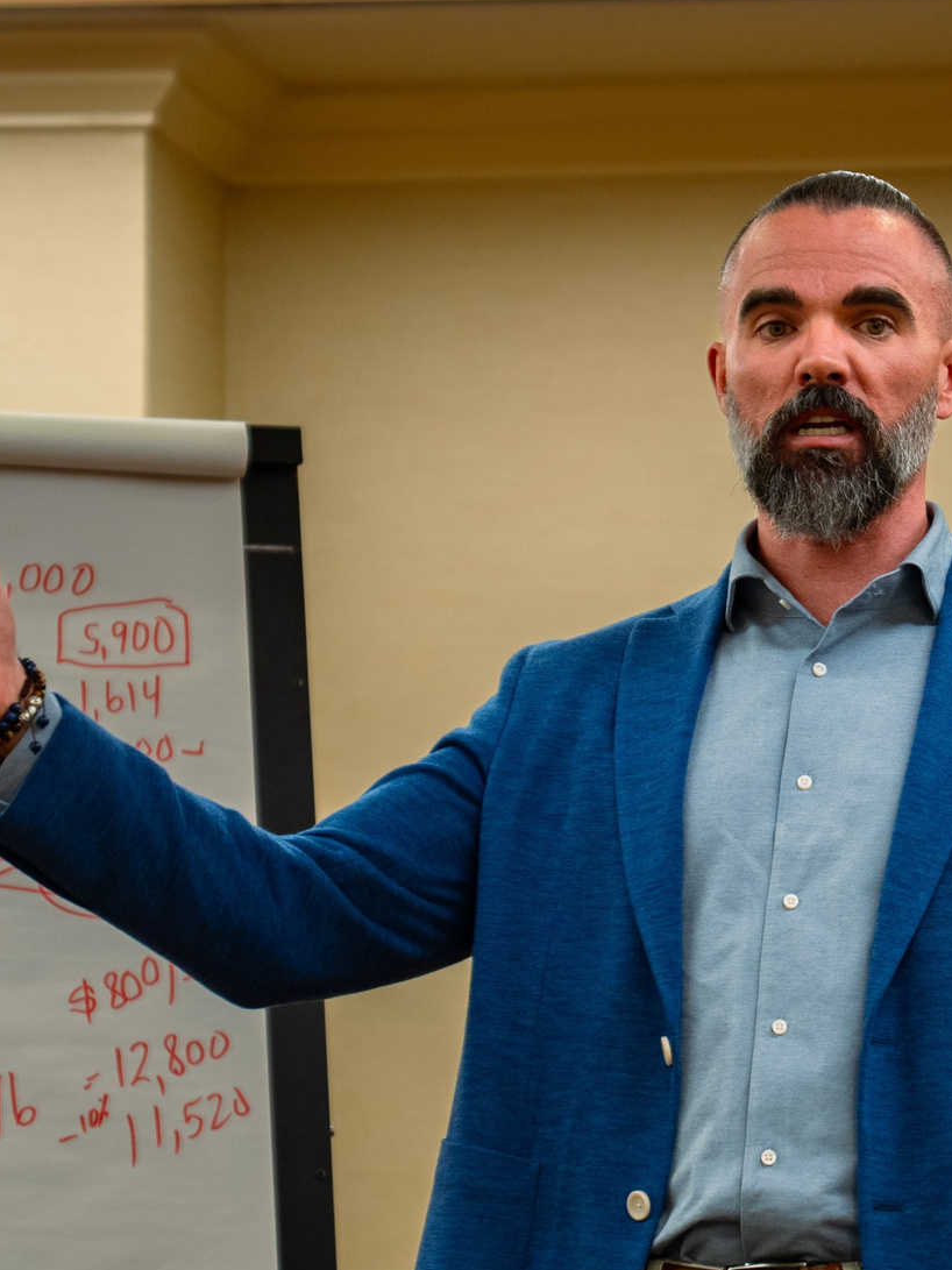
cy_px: 763
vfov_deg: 12.5
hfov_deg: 9.4
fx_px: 5795
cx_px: 800
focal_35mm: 158
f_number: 2.8
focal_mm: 70
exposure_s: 1/160
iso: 640
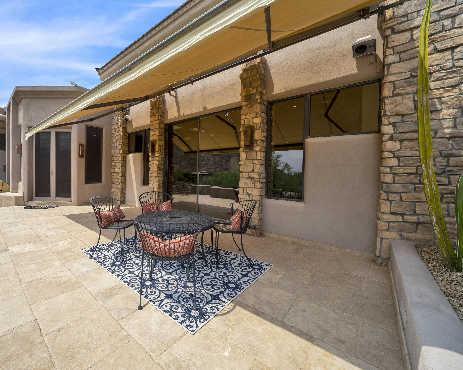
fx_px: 192
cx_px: 180
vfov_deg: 88.0
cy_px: 186
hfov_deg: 99.0
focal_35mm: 14
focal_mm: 12
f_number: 8
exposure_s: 1/250
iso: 100
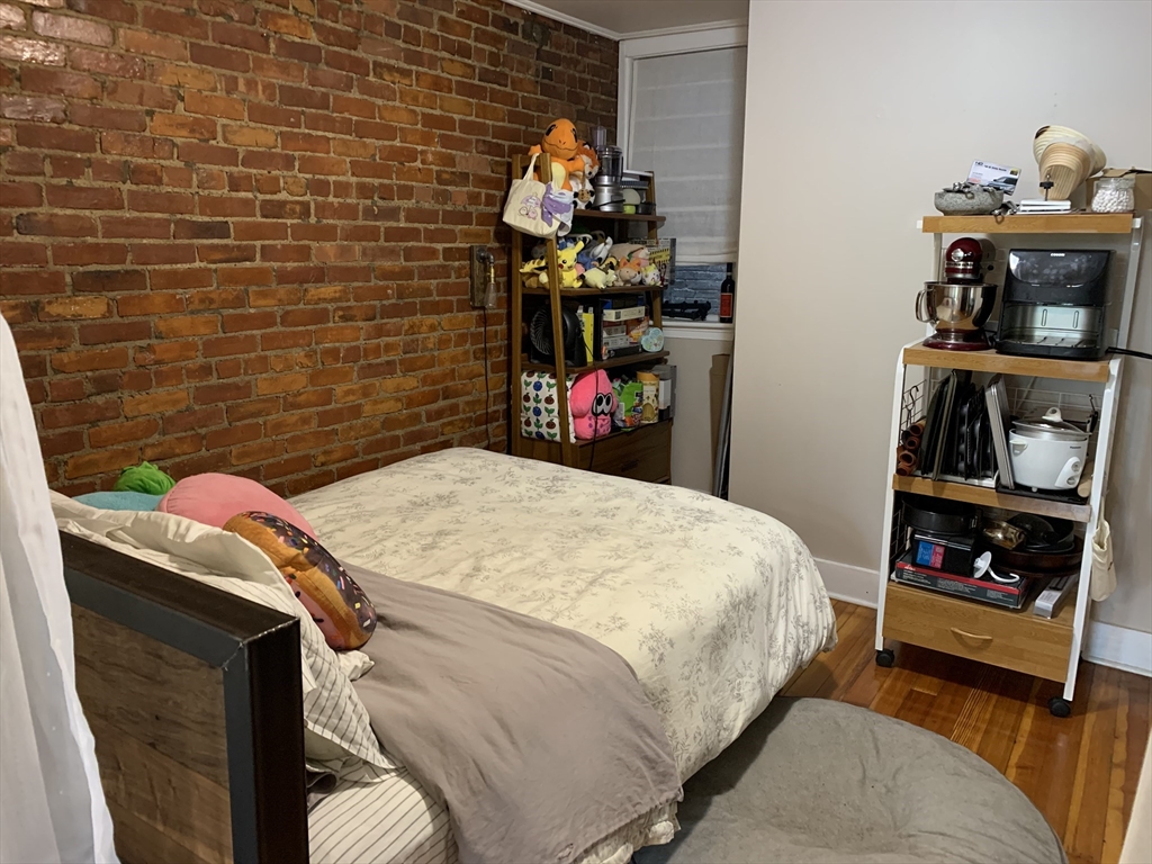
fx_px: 865
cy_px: 432
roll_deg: -0.8
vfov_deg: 53.1
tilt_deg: -10.6
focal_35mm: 26
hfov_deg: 67.3
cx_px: 576
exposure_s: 1/30
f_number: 1.8
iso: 400
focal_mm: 4.25
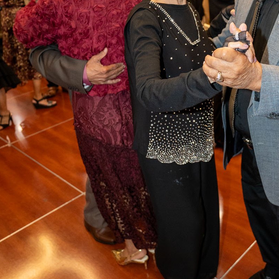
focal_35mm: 37
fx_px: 337
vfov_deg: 44.9
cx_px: 219
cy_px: 124
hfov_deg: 43.1
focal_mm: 17
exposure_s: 1/125
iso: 1600
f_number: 2.8
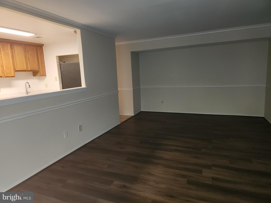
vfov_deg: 58.9
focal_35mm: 23
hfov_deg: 73.9
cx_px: 136
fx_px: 180
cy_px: 102
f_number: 1.8
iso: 125
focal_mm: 5.4
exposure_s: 1/20
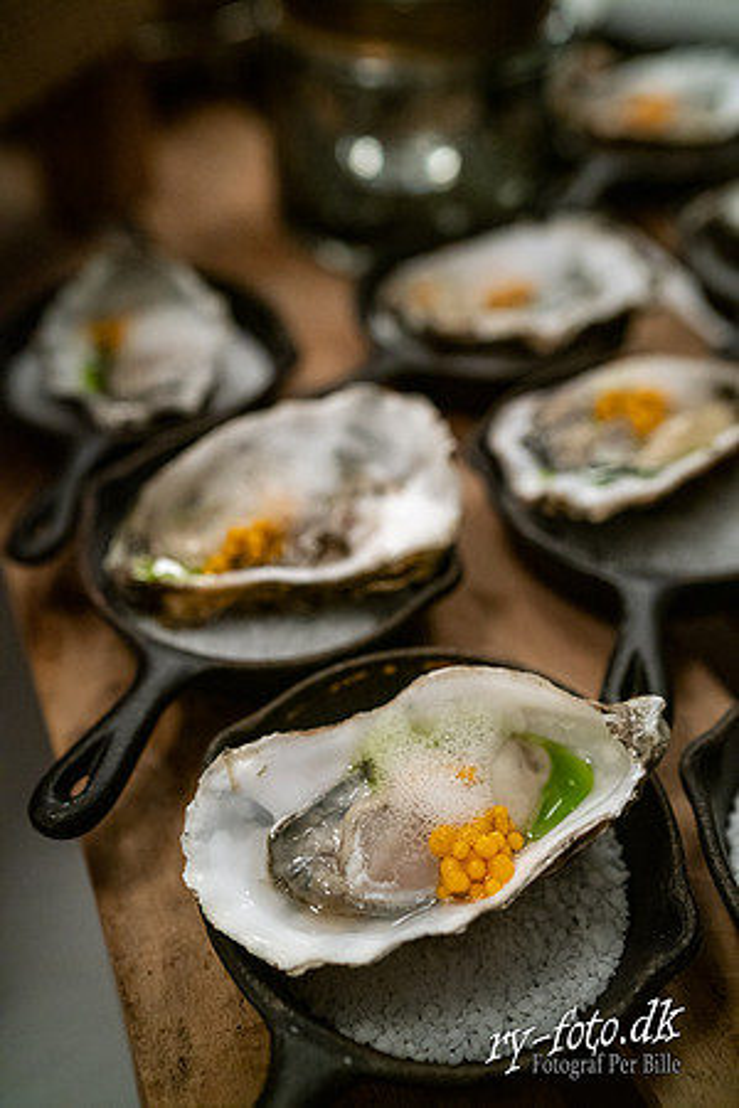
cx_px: 370
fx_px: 1078
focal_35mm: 35
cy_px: 554
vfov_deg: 54.4
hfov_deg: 37.9
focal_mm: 35
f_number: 2.5
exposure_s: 1/80
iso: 4000
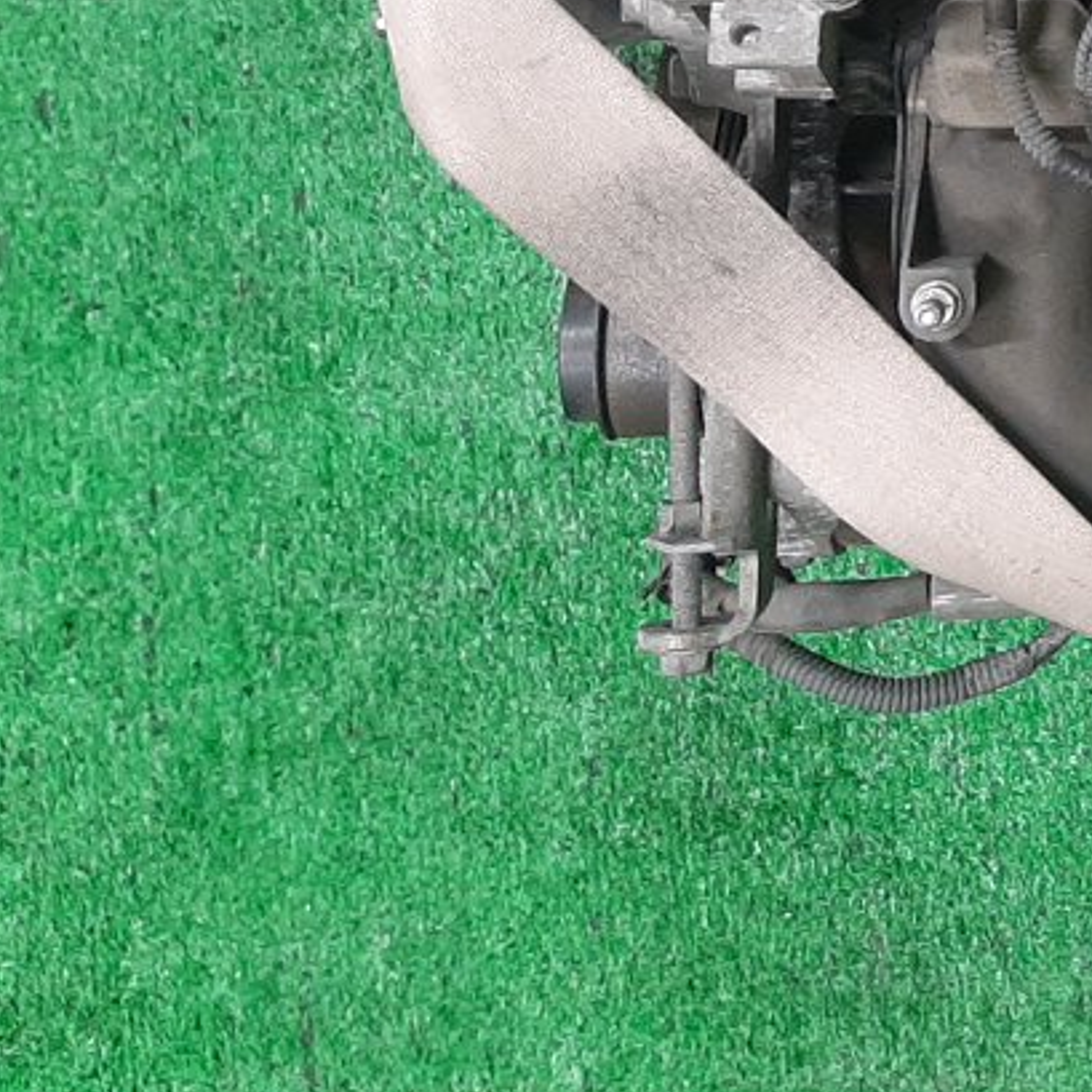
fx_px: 2891
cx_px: 1904
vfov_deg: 19.7
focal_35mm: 81
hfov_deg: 17.7
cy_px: -331
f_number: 1.7
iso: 150
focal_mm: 3.93
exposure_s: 1/50
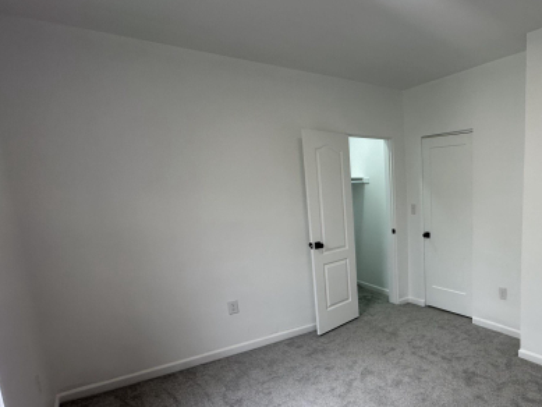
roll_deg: +0.9
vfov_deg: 56.3
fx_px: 376
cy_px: 248
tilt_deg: -10.2
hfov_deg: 65.5
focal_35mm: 24
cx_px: 428
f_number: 2.2
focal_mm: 2.22
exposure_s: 1/120
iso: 50
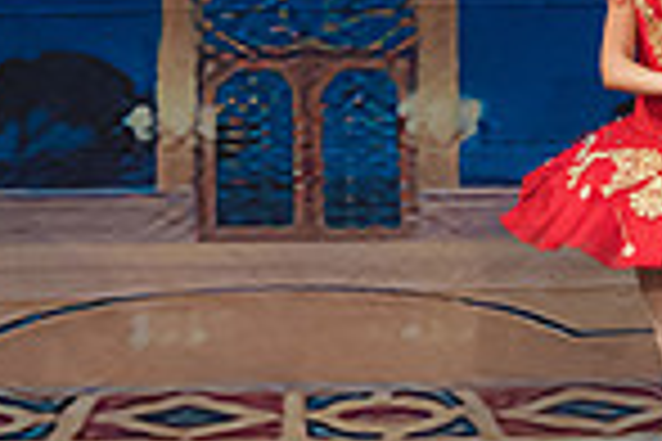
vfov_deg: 1.9
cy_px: 356
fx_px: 13239
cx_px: 914
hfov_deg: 2.9
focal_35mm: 720
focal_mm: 122
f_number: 4
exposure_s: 1/320
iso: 1800
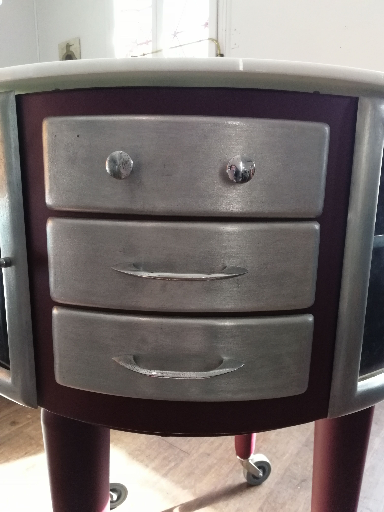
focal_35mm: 24
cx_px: 192
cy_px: 256
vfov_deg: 71.6
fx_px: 355
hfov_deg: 56.8
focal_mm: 2.38
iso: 100
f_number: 2.2
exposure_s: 1/100
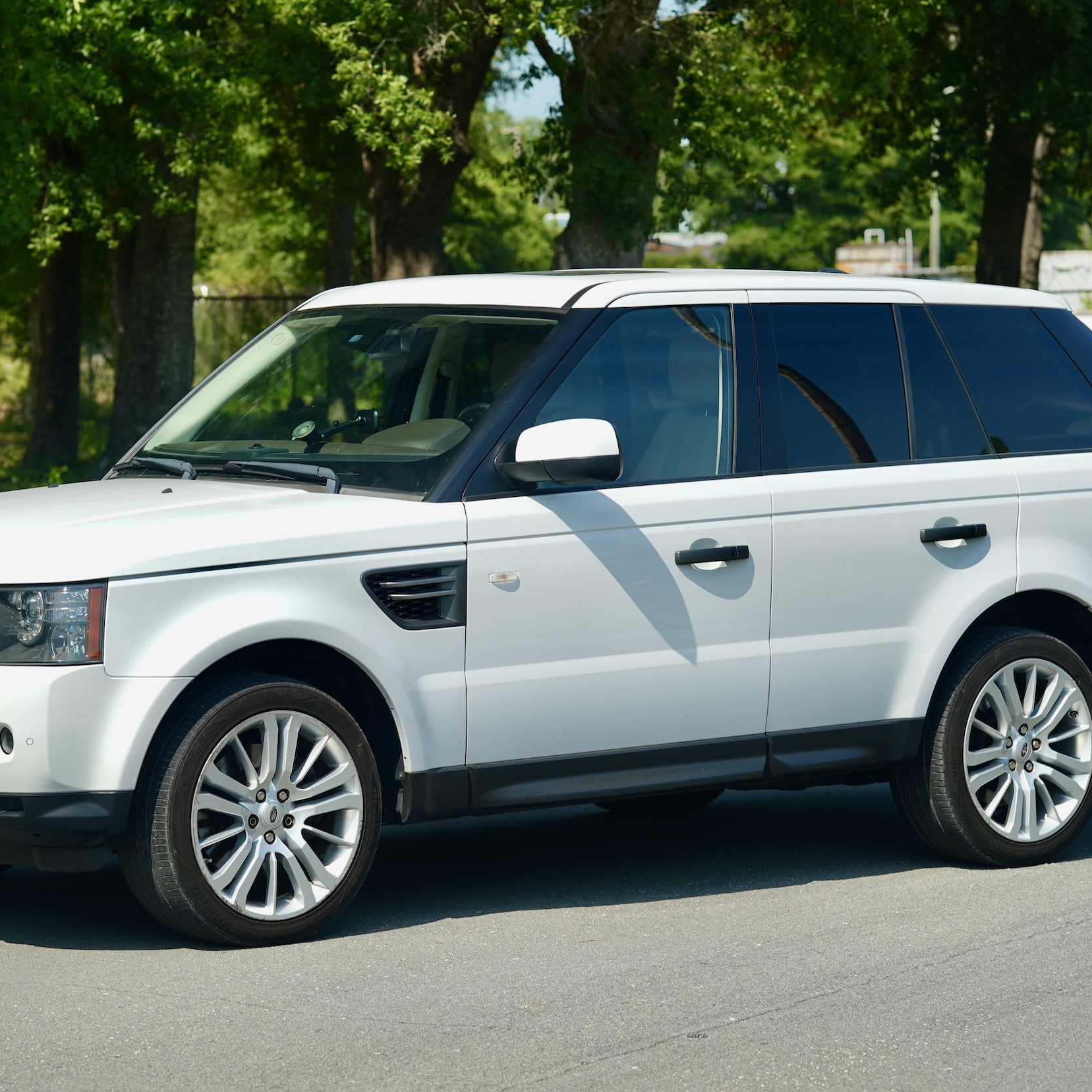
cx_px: 479
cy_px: 545
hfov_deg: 16.0
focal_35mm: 109
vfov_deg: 16.0
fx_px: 3890
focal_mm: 85
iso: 50
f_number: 3.5
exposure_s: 1/250
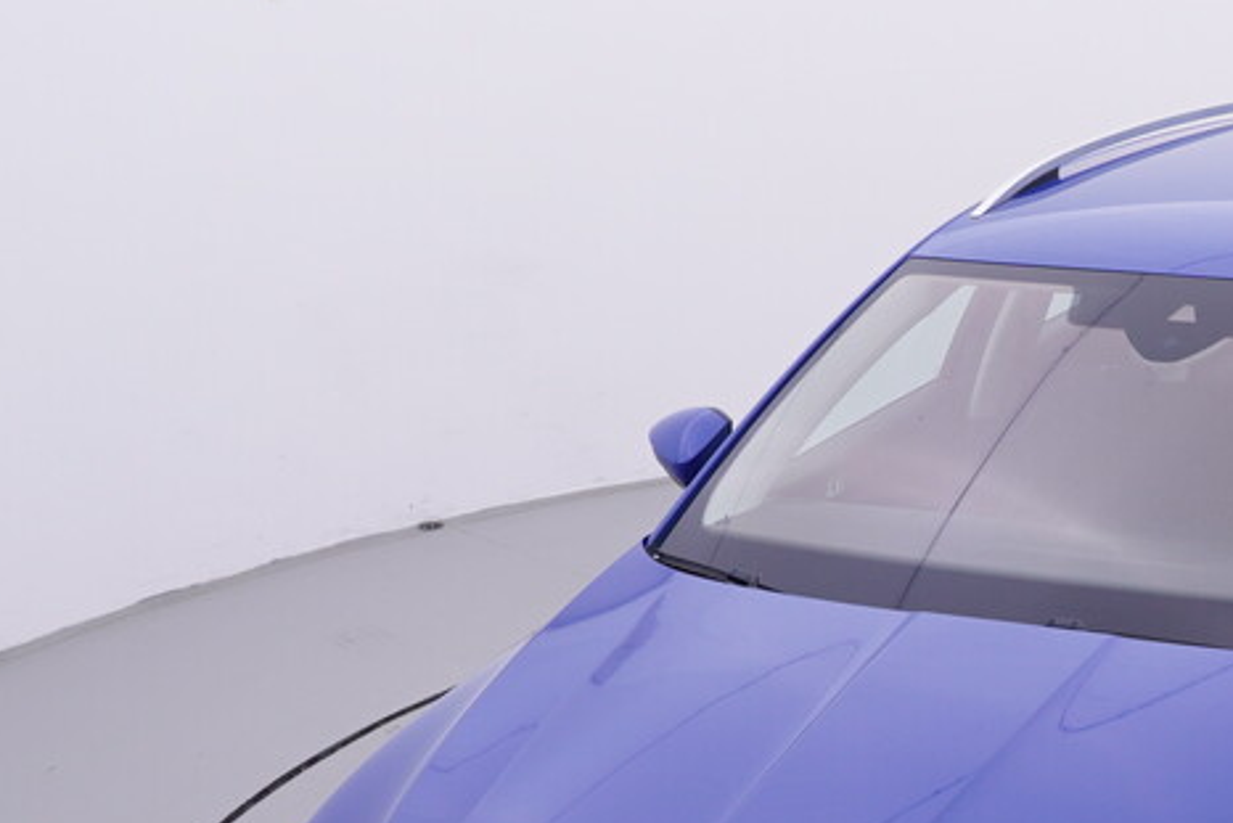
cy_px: 648
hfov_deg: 27.5
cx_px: 1207
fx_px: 2383
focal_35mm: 70
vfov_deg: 19.4
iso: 200
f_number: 5
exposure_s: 1/80
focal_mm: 15
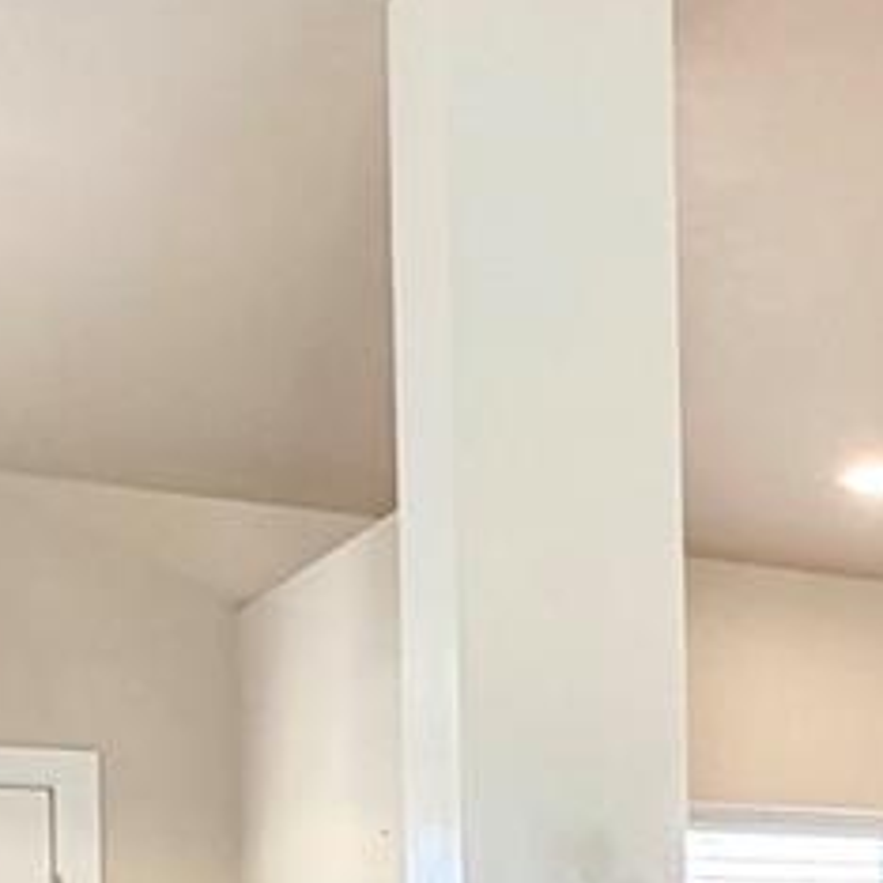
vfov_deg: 21.3
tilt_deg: -1.7
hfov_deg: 17.8
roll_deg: +1.1
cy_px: 1026
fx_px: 2193
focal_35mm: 76
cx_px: 1630
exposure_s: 1/120
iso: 320
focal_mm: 2.22
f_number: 2.2
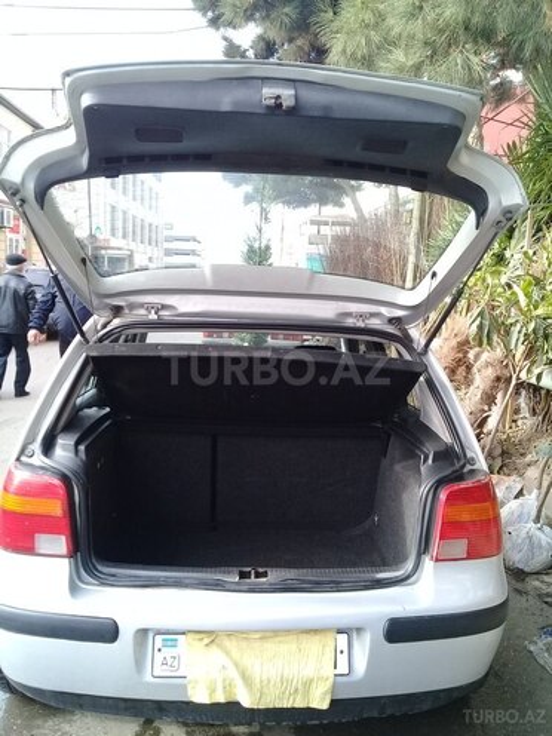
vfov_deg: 58.4
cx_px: 276
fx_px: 659
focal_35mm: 31
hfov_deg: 45.4
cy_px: 368
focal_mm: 3.3
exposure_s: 1/100
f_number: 2.2
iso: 50
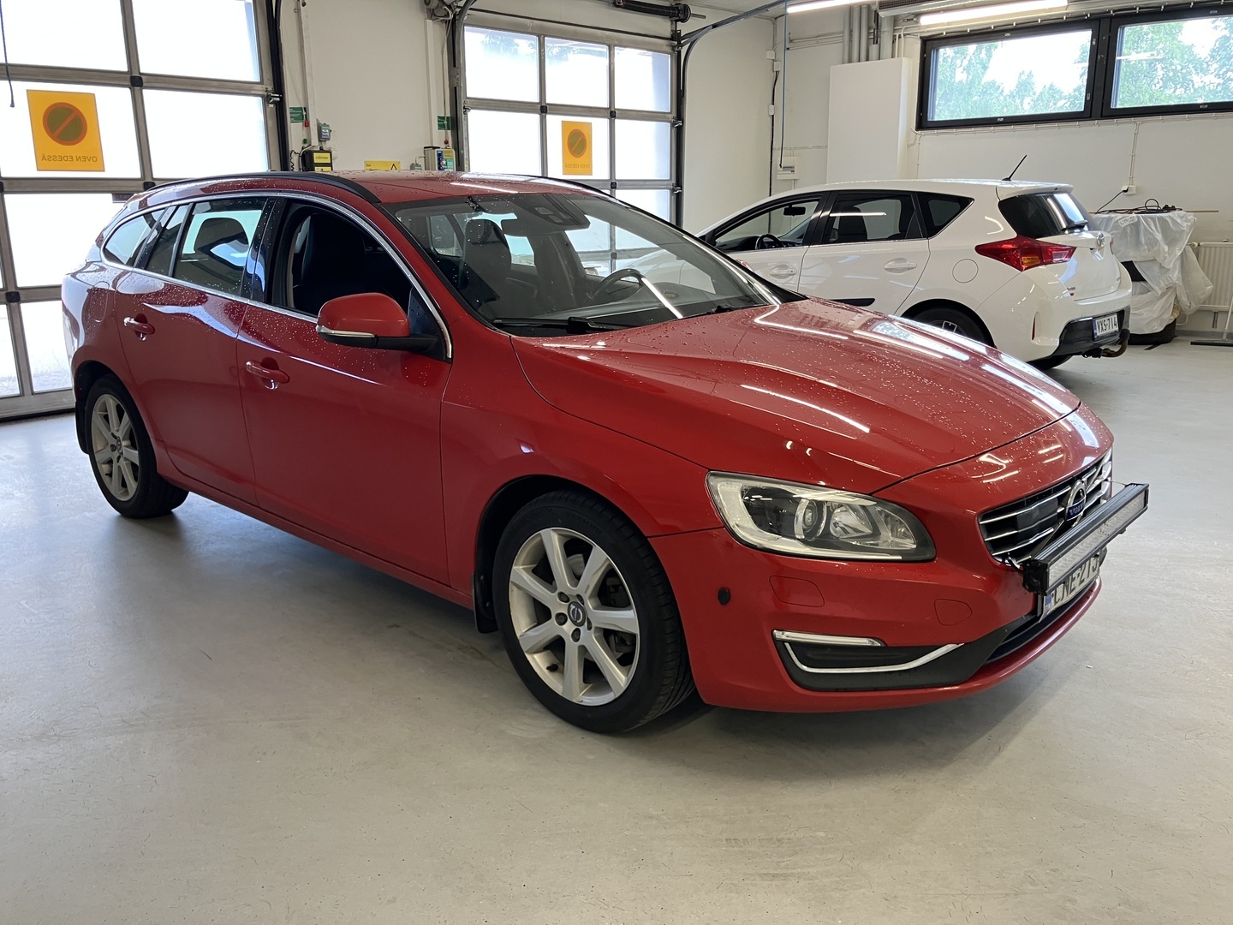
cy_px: 462
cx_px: 616
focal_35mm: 28
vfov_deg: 49.7
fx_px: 997
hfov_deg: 63.4
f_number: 1.8
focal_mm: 3.99
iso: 50
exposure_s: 1/50
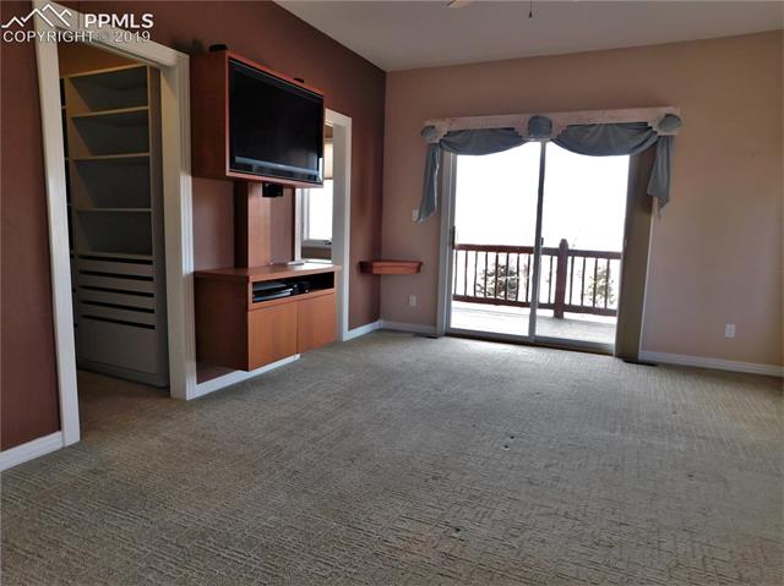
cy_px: 293
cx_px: 392
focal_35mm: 23
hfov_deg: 74.0
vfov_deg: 58.8
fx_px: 521
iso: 125
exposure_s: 1/50
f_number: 3
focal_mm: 4
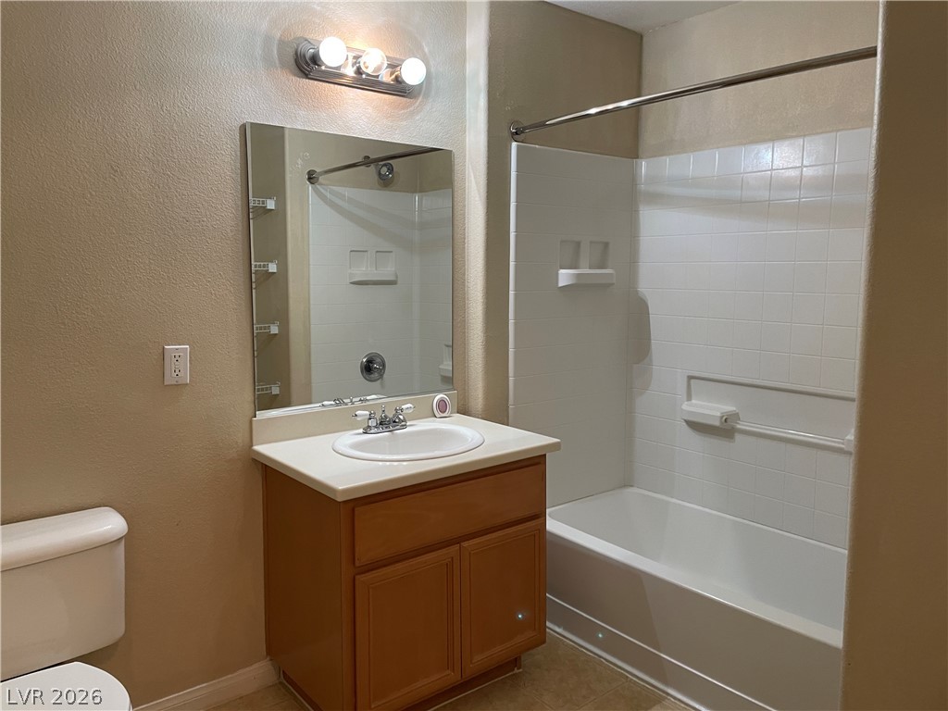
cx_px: 474
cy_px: 356
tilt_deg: -5.6
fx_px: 712
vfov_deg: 53.1
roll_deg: -0.1
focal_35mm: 26
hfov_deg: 67.3
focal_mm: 4.2
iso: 125
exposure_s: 1/60
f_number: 1.6
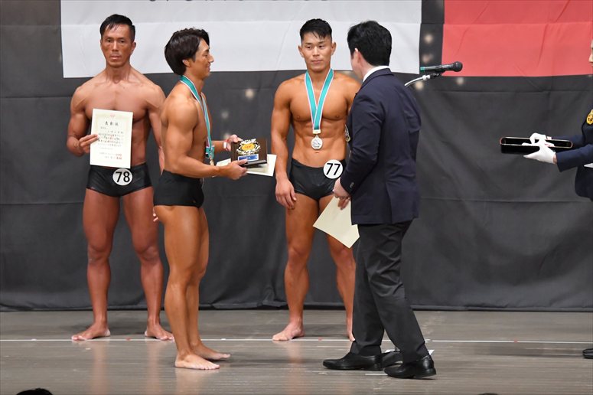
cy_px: 198
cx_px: 296
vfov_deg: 6.3
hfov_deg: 9.5
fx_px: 3573
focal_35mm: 217
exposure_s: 1/400
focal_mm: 145
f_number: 5.6
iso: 6400
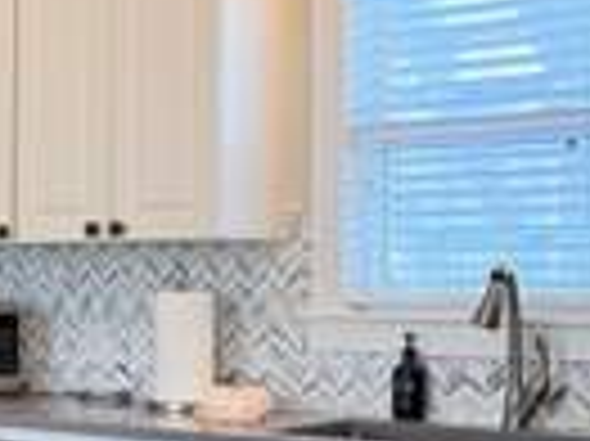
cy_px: 304
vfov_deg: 16.7
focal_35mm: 88
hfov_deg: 19.9
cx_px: -239
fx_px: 1499
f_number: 1.78
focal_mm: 6.76
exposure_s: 1/222
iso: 200
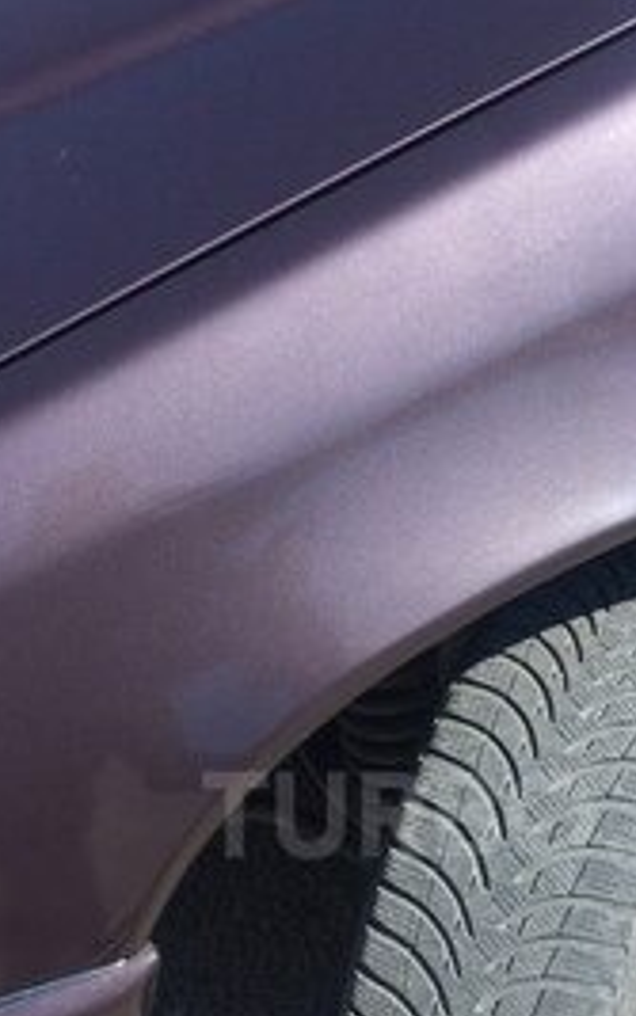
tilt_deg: -49.8
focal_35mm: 57
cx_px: 495
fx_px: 1580
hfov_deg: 22.5
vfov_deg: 34.6
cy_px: 814
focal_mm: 4.15
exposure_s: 1/2053
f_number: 2.2
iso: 32
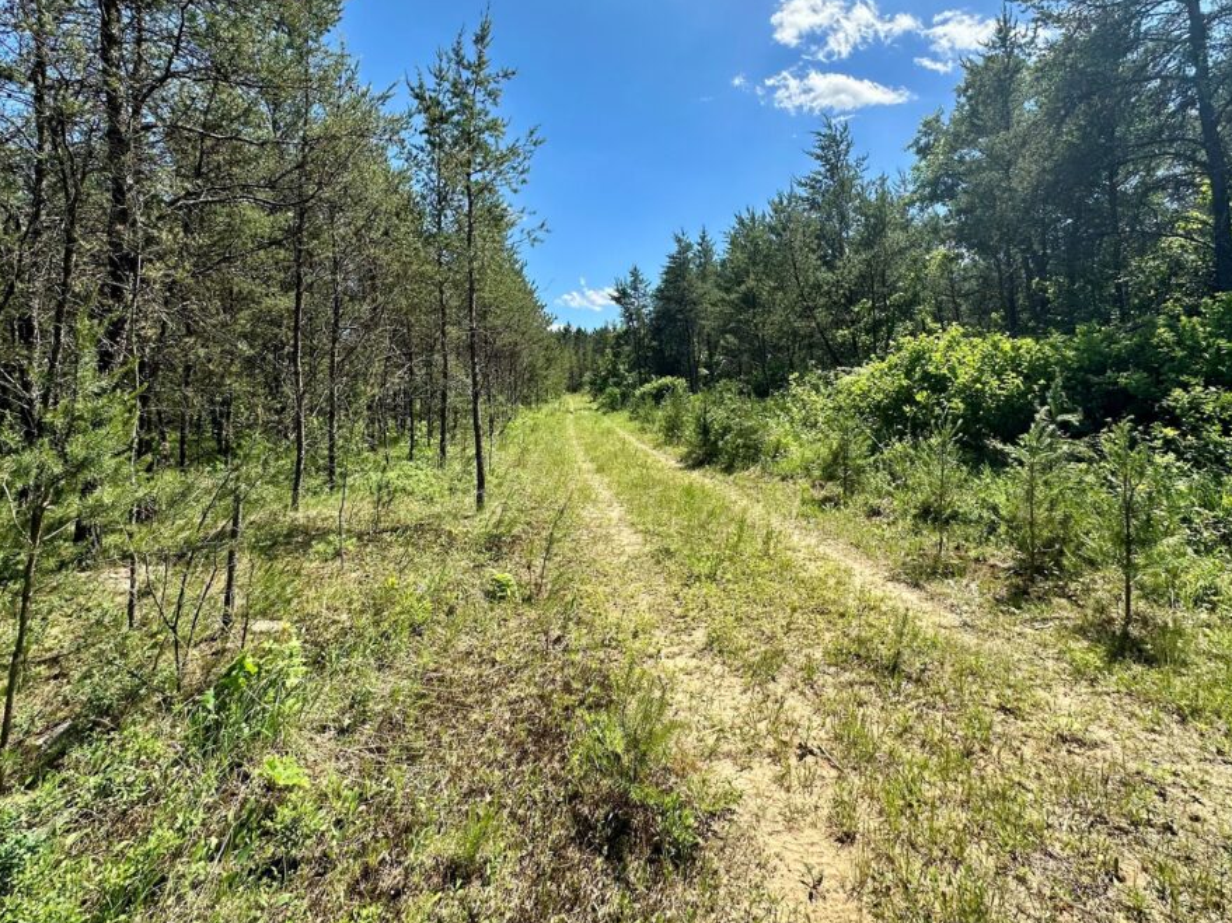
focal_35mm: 17
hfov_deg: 91.0
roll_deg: +1.7
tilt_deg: +0.8
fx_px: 605
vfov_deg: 74.0
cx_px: 605
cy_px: 373
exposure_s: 1/1247
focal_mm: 2.22
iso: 40
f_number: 2.2
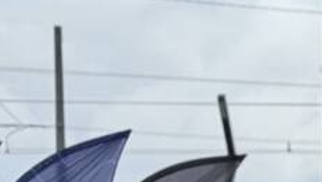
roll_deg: +0.2
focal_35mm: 276
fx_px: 2358
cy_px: 331
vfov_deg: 4.4
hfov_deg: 7.2
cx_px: 847
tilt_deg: -0.1
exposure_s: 1/1339
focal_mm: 6.76
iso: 64
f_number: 1.78
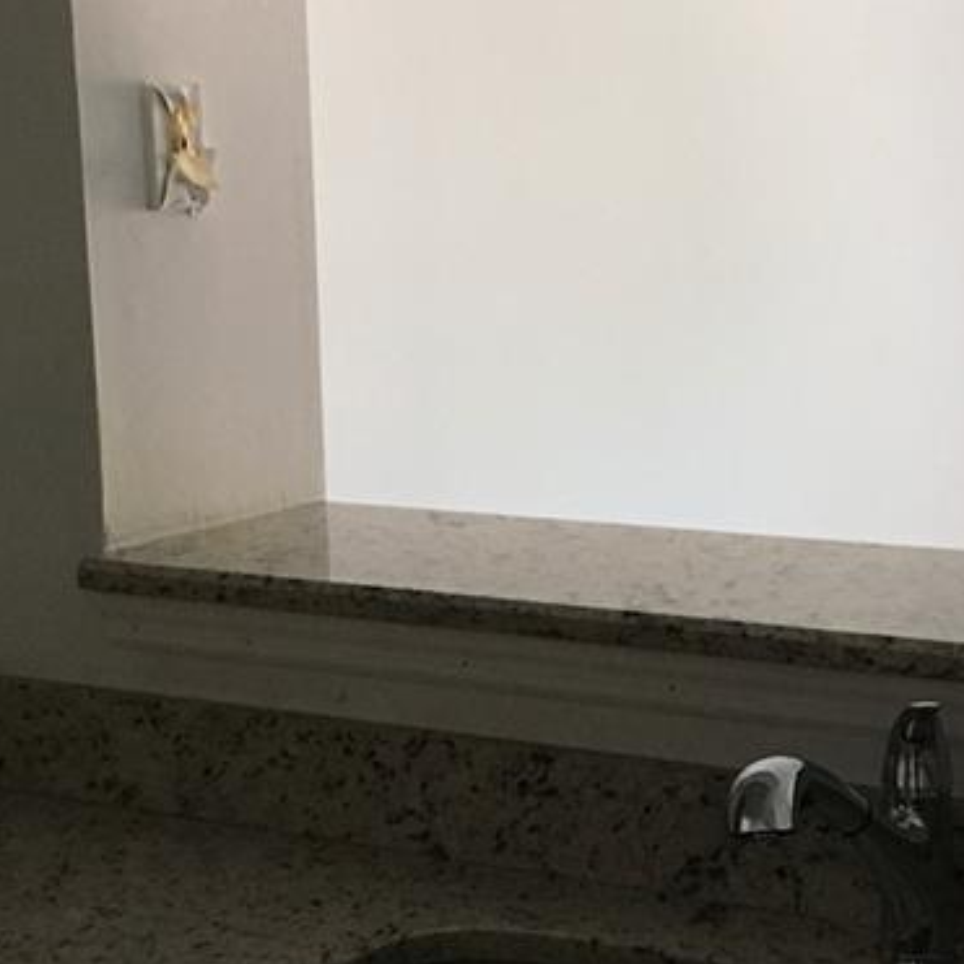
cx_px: 543
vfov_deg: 20.8
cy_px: 678
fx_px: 2615
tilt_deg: -12.6
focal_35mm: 83
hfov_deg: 20.9
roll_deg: +1.5
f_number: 2.2
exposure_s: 1/24
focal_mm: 4.15
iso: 200
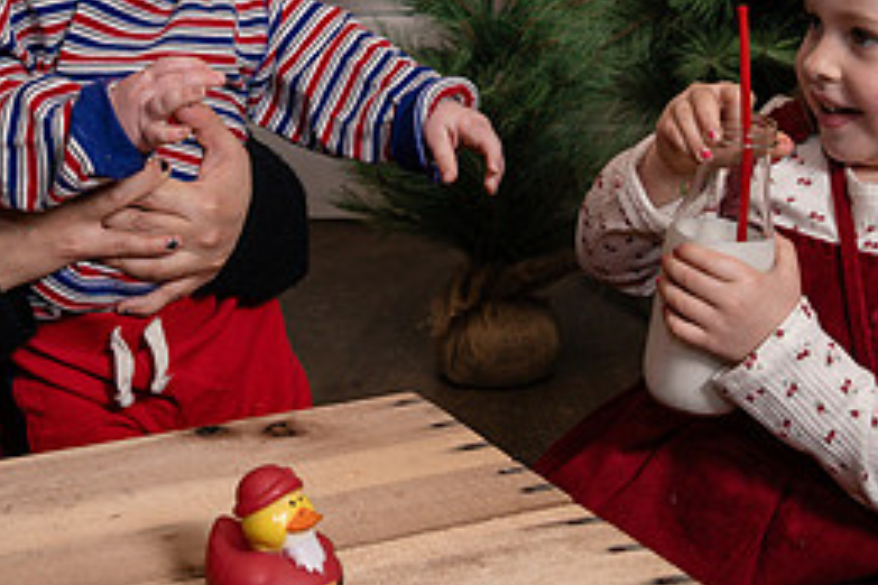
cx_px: 373
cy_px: 160
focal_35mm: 71
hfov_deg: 28.4
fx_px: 1731
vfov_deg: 19.1
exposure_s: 1/250
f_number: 5.6
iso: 250
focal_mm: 32
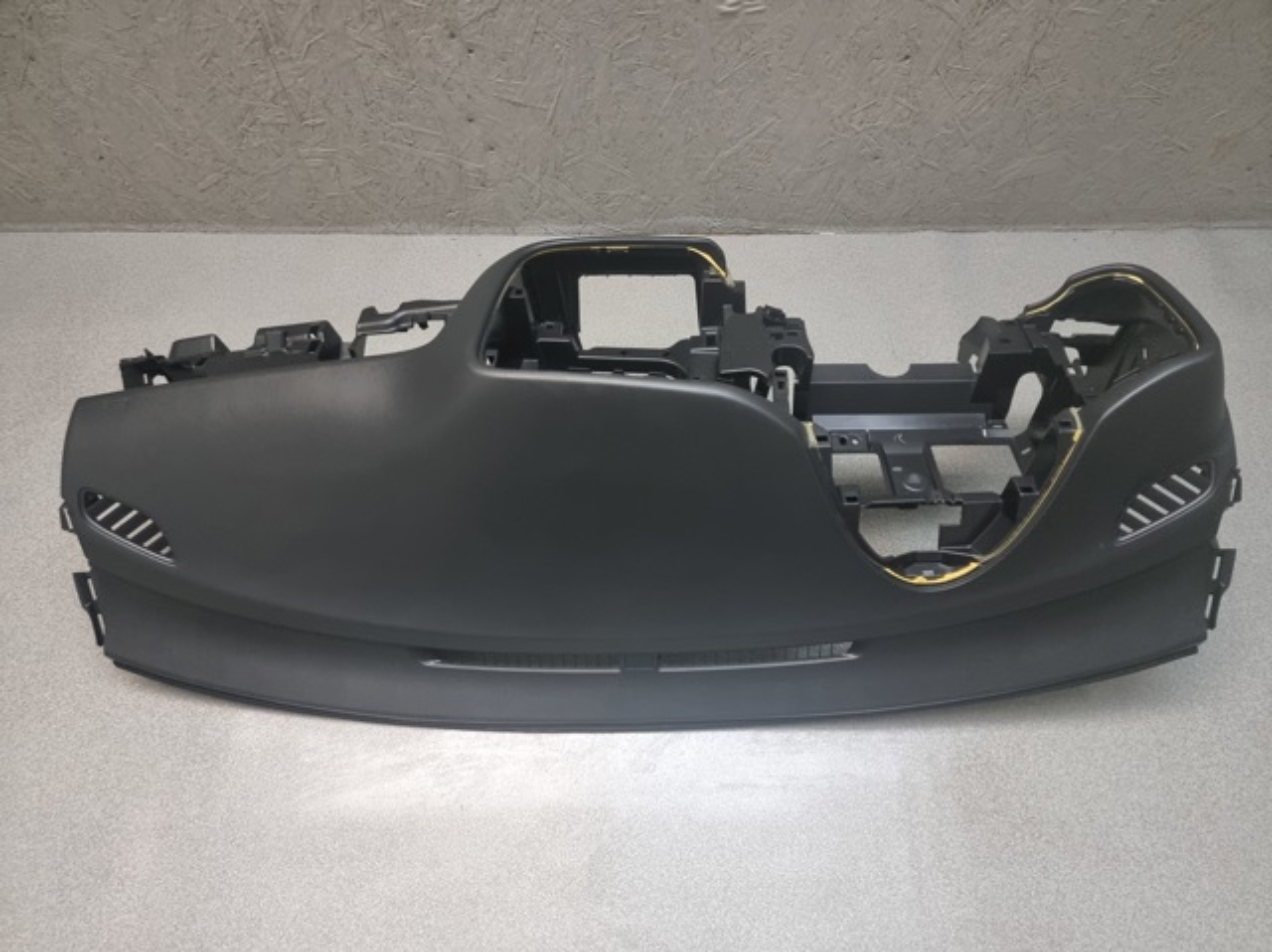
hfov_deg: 71.6
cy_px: 476
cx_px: 636
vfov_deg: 56.8
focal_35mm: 24
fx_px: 881
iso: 640
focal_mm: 6.7
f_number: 1.8
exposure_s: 1/40
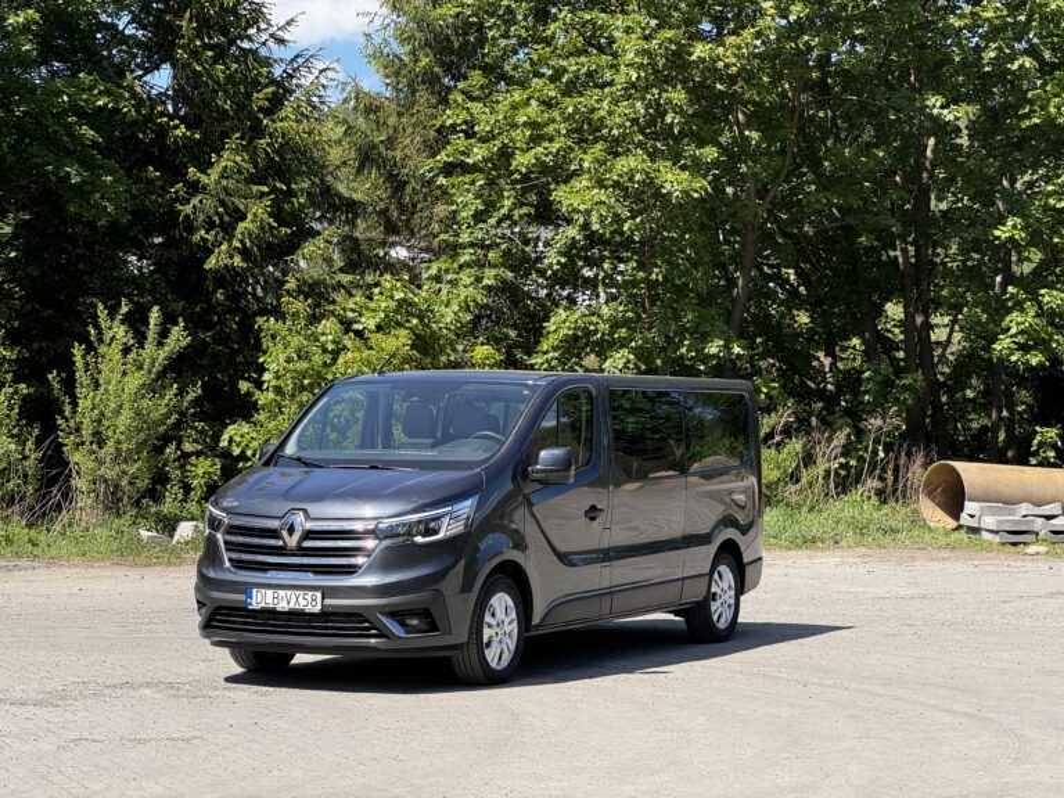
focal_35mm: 77
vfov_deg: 19.1
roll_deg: -0.2
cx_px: 532
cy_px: 399
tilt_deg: +0.7
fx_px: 2367
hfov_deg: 25.3
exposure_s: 1/264
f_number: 2.8
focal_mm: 9
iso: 25
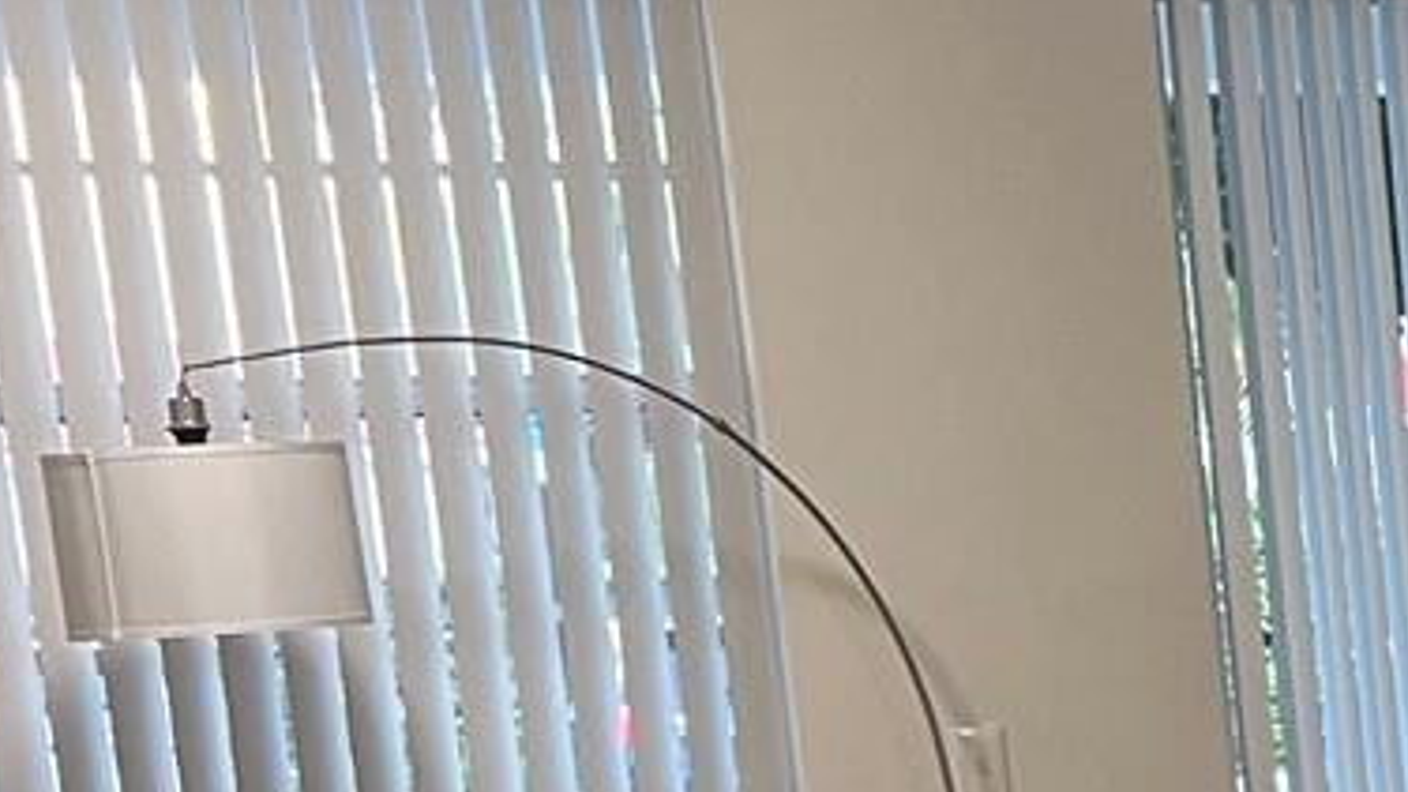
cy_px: 1336
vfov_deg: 9.6
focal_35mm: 121
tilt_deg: -11.5
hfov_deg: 15.0
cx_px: 2647
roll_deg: +2.1
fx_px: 4518
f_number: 1.5
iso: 160
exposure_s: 1/60
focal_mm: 5.7
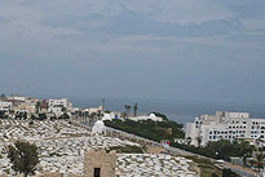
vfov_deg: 16.9
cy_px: 149
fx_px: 589
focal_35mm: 80
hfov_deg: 24.3
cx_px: 8
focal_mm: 5.8
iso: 100
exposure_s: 1/500
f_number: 8
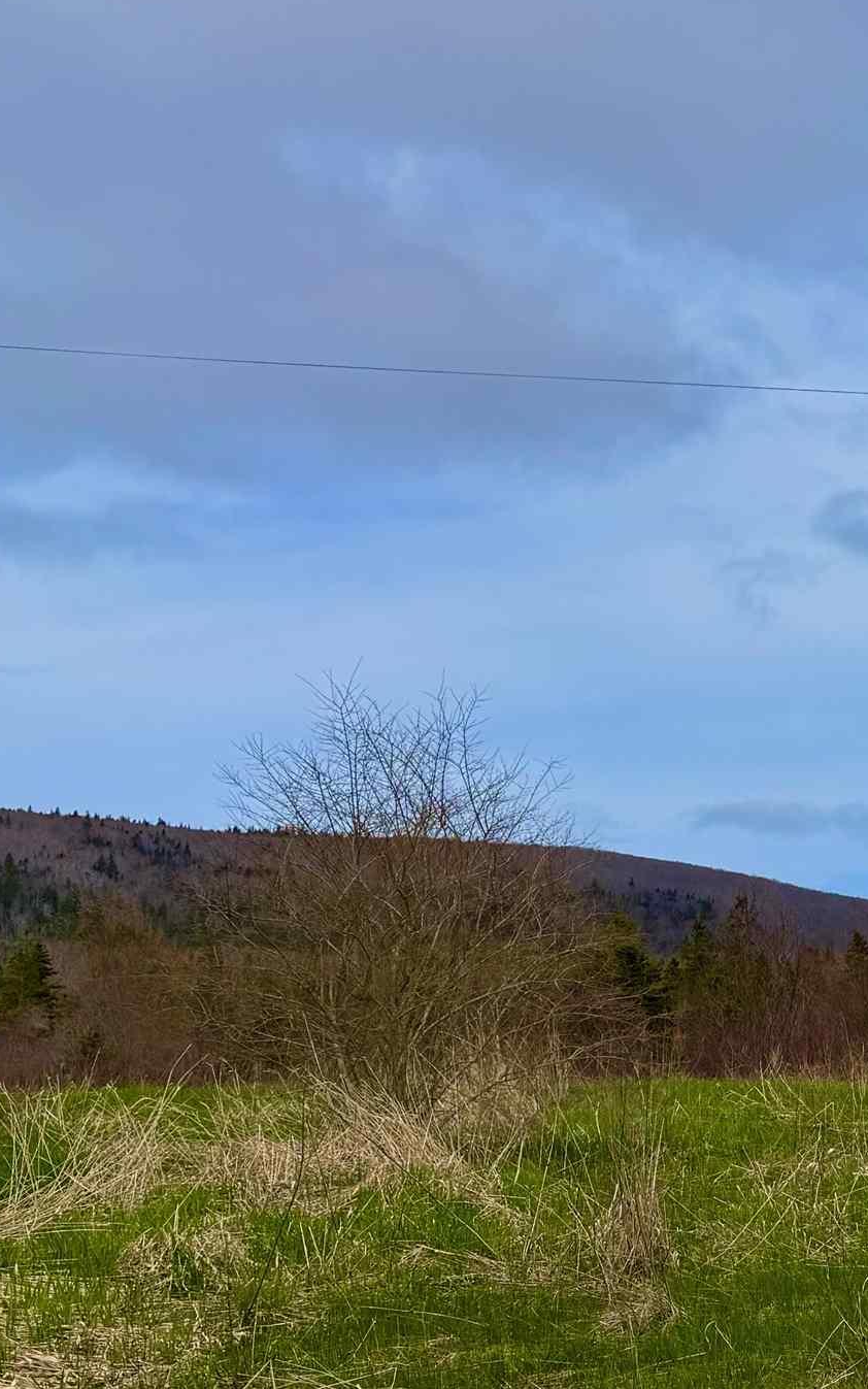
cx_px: 1326
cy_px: 945
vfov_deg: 34.7
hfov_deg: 19.4
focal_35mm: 58
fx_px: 2195
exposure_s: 1/9009
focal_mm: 6.76
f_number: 1.78
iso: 80
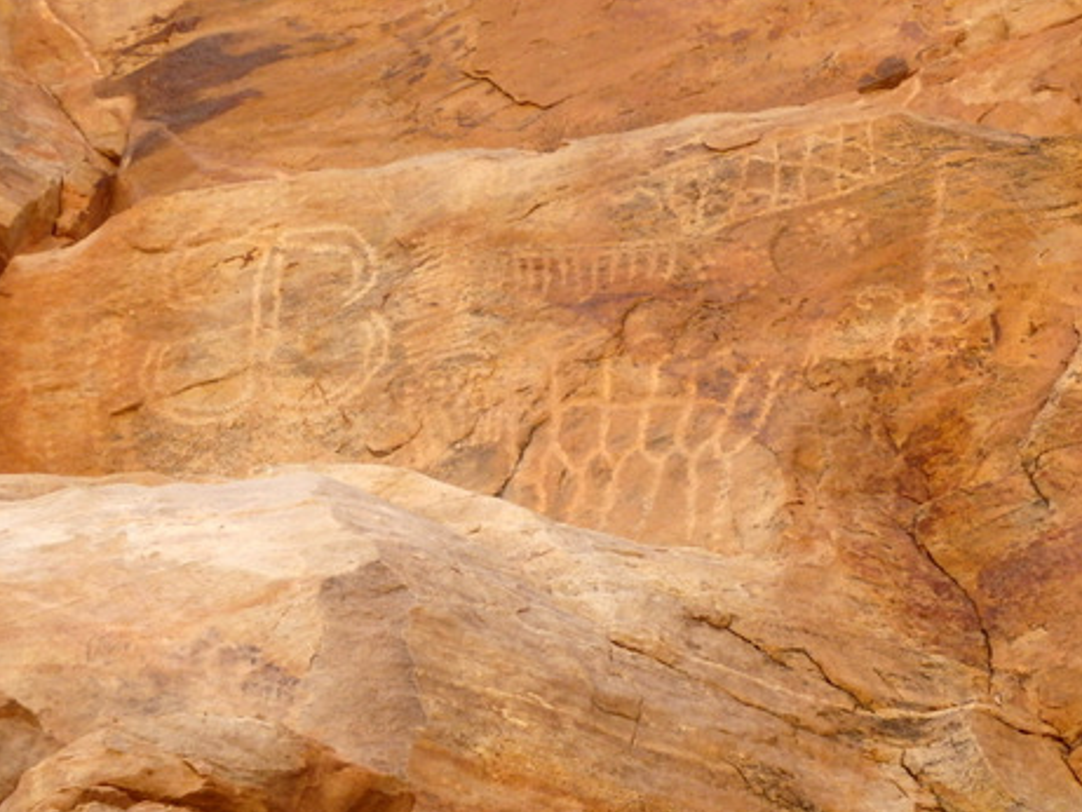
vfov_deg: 9.8
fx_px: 4752
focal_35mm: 152
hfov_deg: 13.0
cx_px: 526
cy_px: 425
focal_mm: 25
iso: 200
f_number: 5.9
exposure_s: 1/160
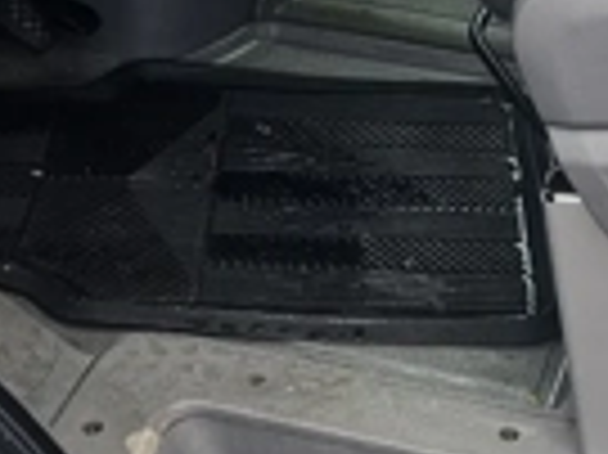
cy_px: -234
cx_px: 536
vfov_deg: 13.6
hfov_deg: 19.0
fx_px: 1790
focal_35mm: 102
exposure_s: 1/186
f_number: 1.8
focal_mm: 5.4
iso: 25
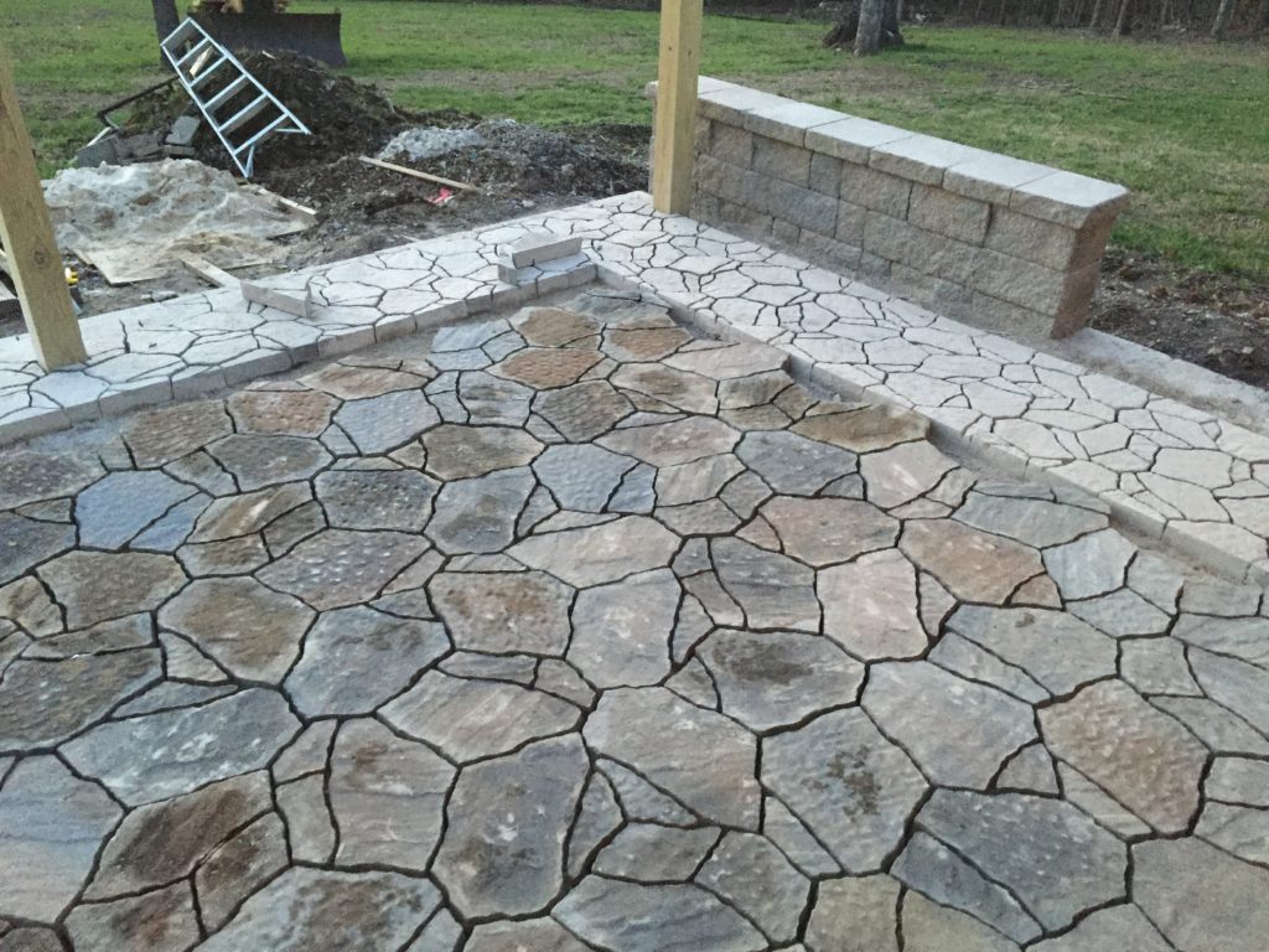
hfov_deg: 61.7
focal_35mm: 29
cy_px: 476
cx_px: 634
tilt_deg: -33.7
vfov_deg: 48.2
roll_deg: -2.4
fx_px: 1063
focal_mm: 4.15
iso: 320
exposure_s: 1/15
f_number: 2.2
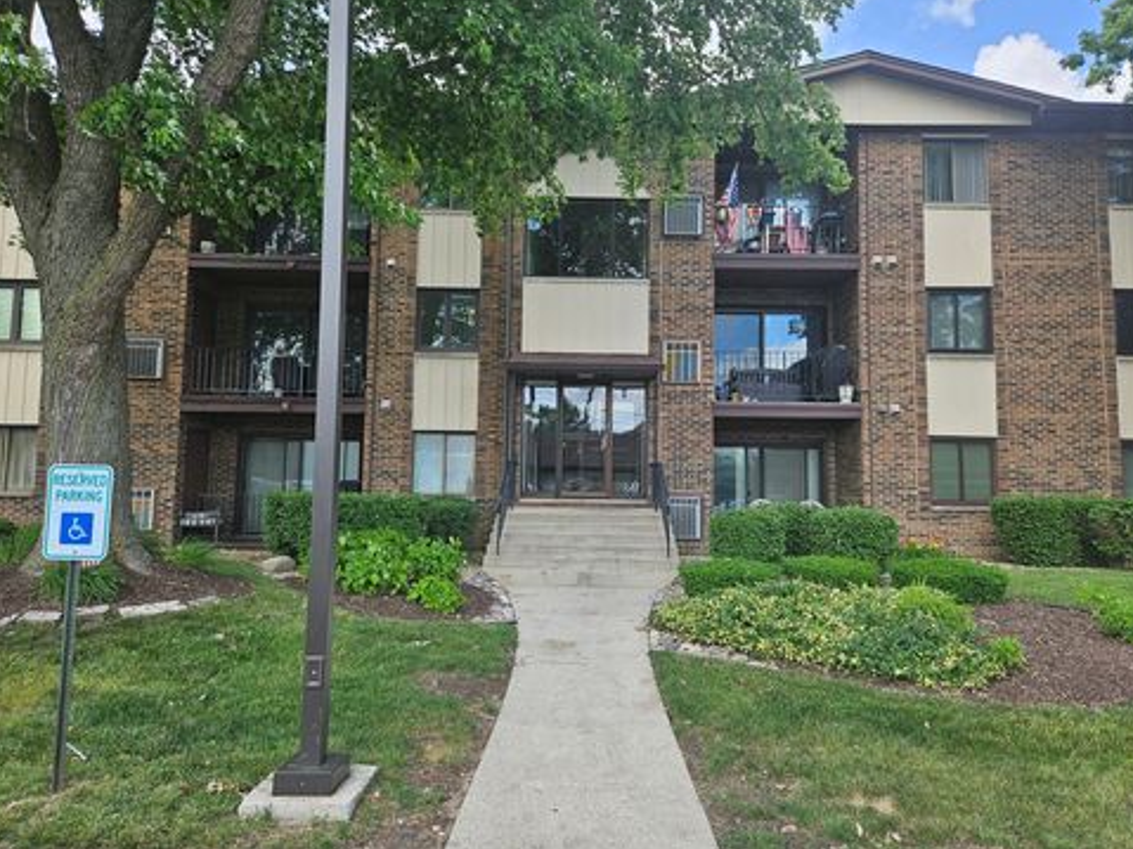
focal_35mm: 24
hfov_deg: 71.6
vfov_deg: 56.8
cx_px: 582
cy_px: 413
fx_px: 785
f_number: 1.8
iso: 25
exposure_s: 1/425
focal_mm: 5.4
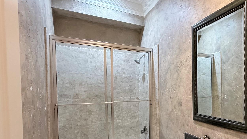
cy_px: 96
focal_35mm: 25
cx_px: 174
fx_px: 164
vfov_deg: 45.1
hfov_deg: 70.8
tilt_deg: -3.1
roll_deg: +0.6
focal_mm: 2.22
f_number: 2.2
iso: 640
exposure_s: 1/60
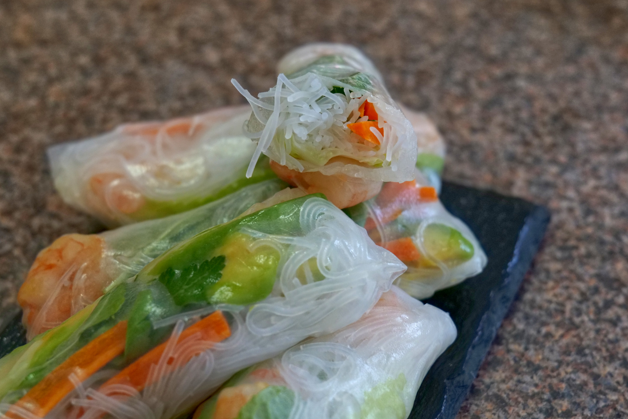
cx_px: 297
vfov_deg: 20.6
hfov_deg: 30.5
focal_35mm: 66
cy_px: 212
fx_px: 1151
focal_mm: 60
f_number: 7.1
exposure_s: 1/100
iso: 5000
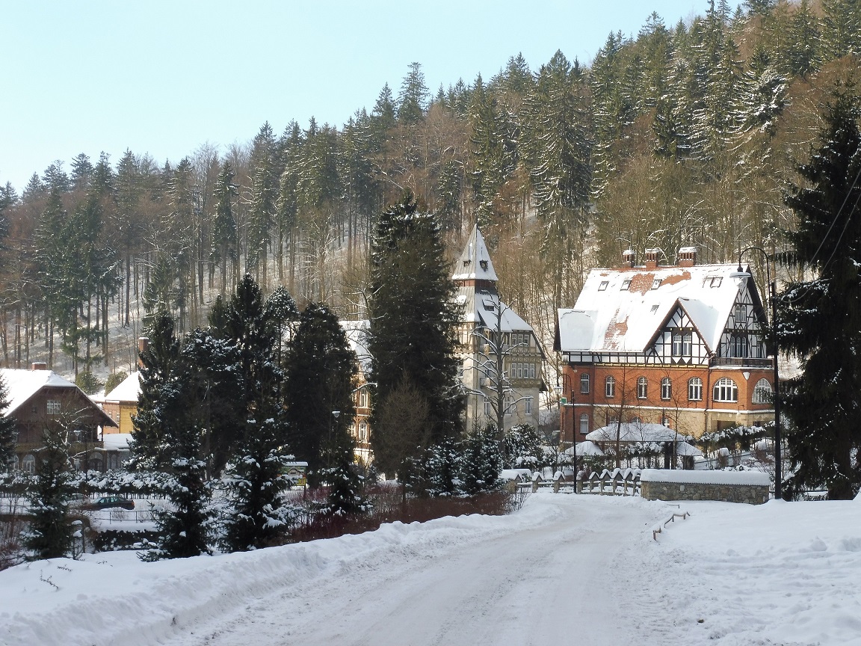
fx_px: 1443
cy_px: 323
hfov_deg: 33.2
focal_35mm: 58
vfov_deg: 25.2
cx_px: 430
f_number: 6.3
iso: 100
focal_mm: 10.3
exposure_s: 1/200
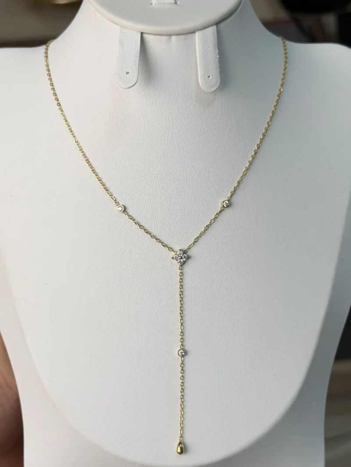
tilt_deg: -53.9
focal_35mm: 48
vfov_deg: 39.6
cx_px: 176
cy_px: 234
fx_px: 649
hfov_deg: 30.3
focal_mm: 6.76
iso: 64
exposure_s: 1/987
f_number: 1.78
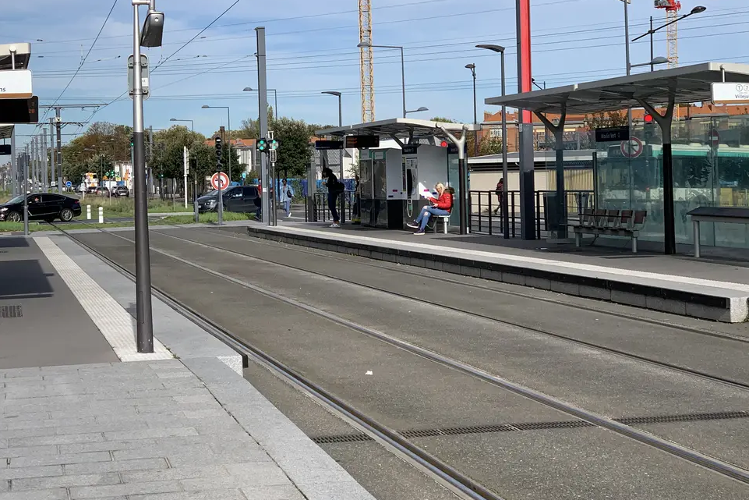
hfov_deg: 28.0
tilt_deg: +0.1
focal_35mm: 72
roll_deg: +1.8
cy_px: 182
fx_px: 1498
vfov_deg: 18.9
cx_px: 302
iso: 16
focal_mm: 6
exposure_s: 1/1497
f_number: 2.4
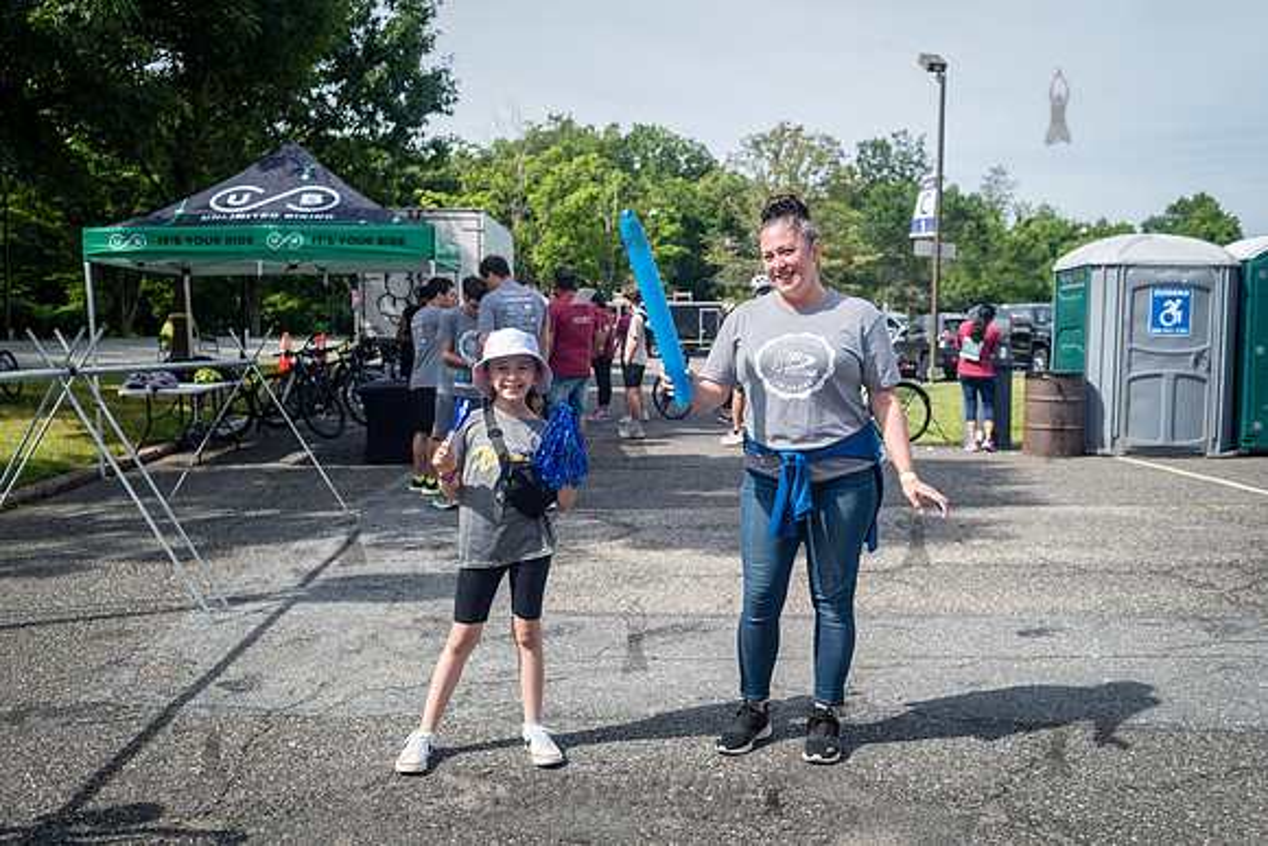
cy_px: 423
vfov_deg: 37.9
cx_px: 634
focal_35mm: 35
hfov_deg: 54.4
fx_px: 1233
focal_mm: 35
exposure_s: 1/1000
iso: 200
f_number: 4
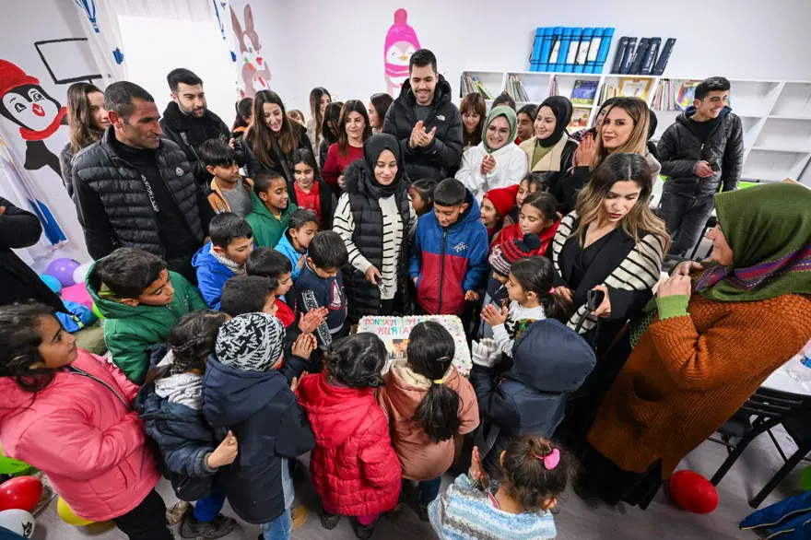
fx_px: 315
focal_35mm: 14
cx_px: 406
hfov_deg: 104.3
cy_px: 270
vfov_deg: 81.2
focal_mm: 14
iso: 2500
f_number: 2.8
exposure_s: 1/200
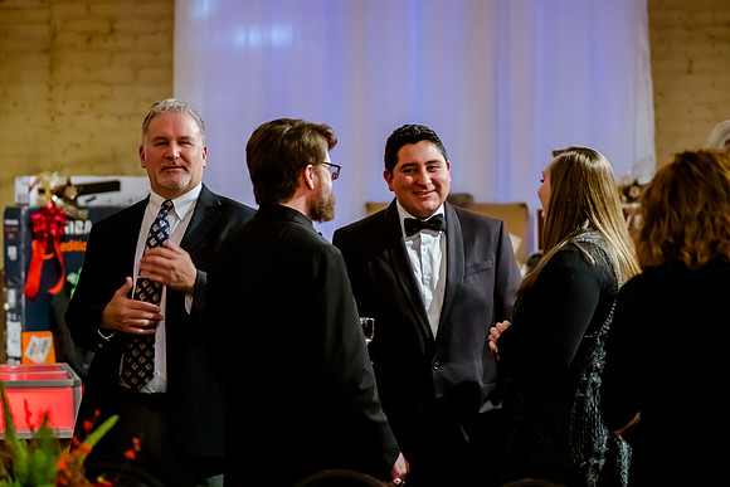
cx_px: 351
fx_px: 3315
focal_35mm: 163
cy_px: 234
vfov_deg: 8.4
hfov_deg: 12.6
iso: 4000
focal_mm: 105
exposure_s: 1/100
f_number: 2.8
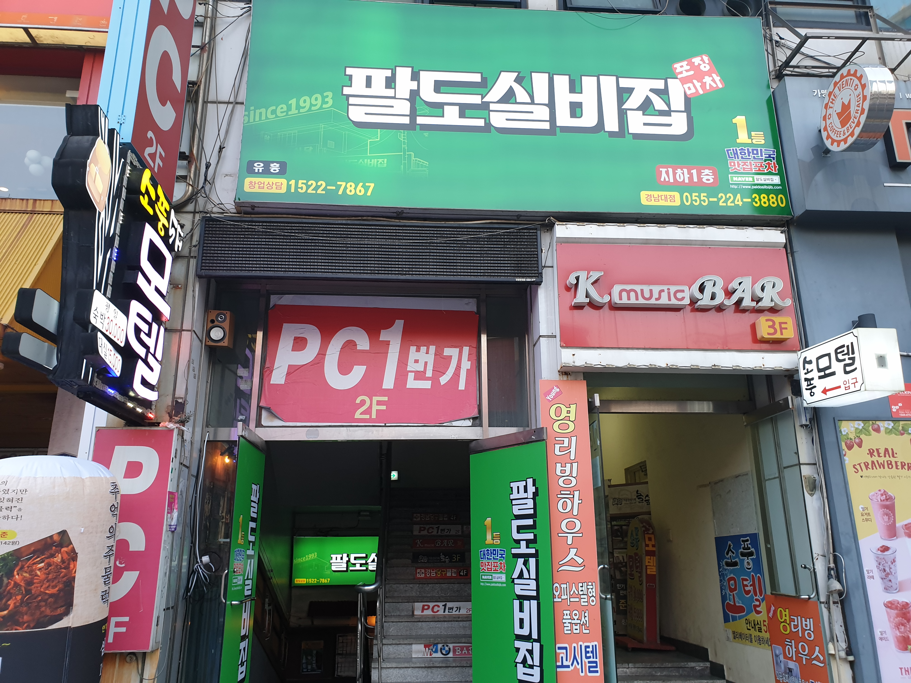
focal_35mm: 26
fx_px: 684
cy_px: 342
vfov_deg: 53.1
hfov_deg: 67.3
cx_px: 456
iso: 100
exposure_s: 1/120
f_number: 2.4
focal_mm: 4.3
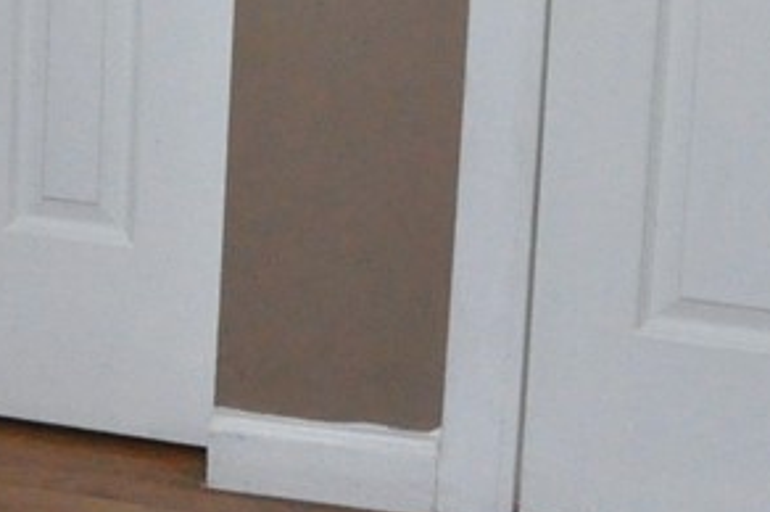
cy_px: -711
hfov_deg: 12.8
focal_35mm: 157
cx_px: -156
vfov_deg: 8.1
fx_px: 3354
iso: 3200
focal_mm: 18
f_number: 8
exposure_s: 1/200
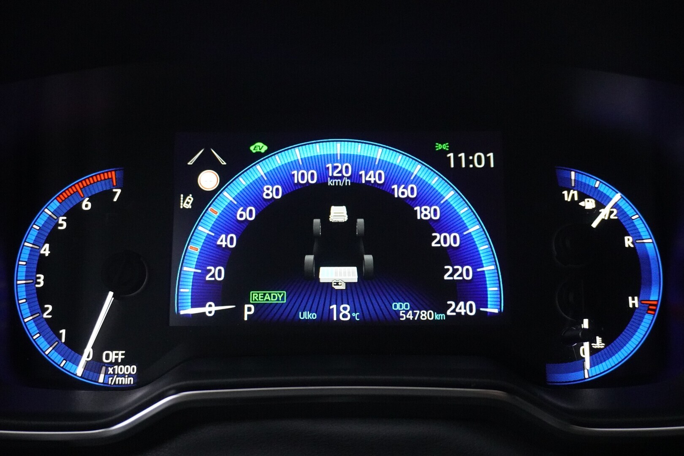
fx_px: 684
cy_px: 228
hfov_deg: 53.1
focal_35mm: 36
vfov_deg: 36.9
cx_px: 342
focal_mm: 24
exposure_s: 1/40
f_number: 4.5
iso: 6400
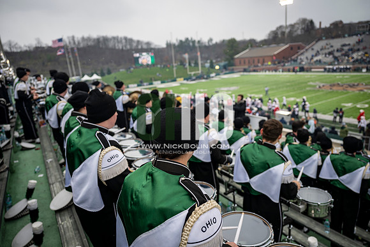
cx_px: 185
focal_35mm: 24
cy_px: 124
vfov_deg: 53.2
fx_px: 247
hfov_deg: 73.7
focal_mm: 24
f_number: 2.8
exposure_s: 1/500
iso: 160
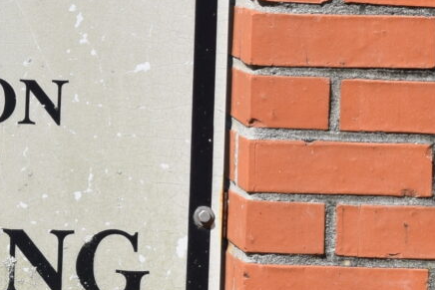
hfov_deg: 5.8
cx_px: -281
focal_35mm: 352
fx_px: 4255
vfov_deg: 3.9
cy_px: -252
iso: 200
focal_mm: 40
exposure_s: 1/400
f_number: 10
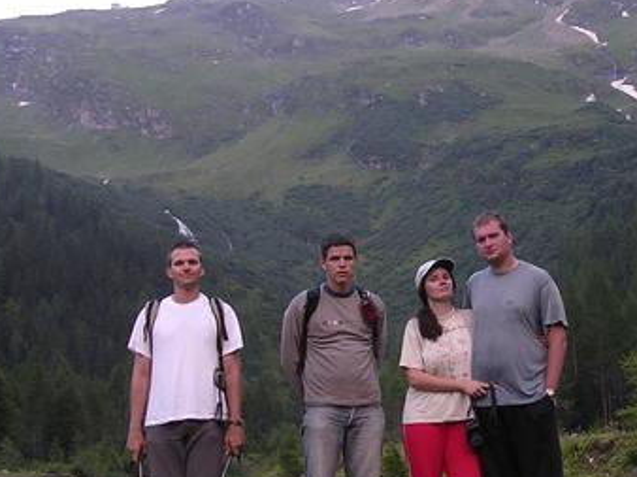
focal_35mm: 72
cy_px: 230
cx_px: 428
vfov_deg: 20.4
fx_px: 1324
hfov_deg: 26.9
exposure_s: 1/34.7
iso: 100
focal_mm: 5.8
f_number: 2.8
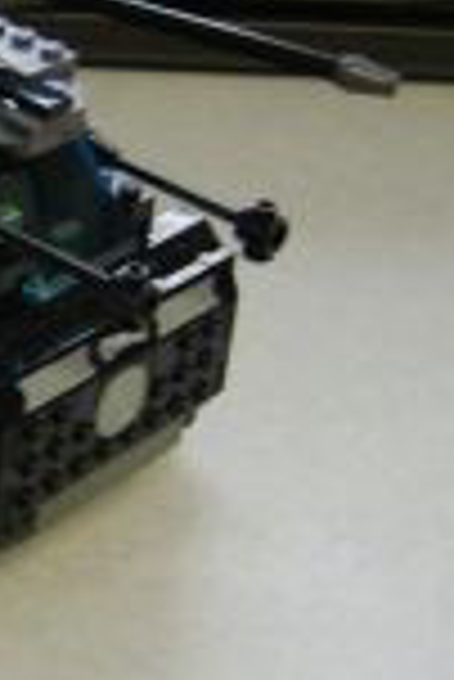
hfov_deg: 15.9
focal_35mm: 82
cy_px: 216
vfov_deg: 24.6
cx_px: -121
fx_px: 1548
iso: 71
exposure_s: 1/18
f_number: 2.7
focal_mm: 8.13
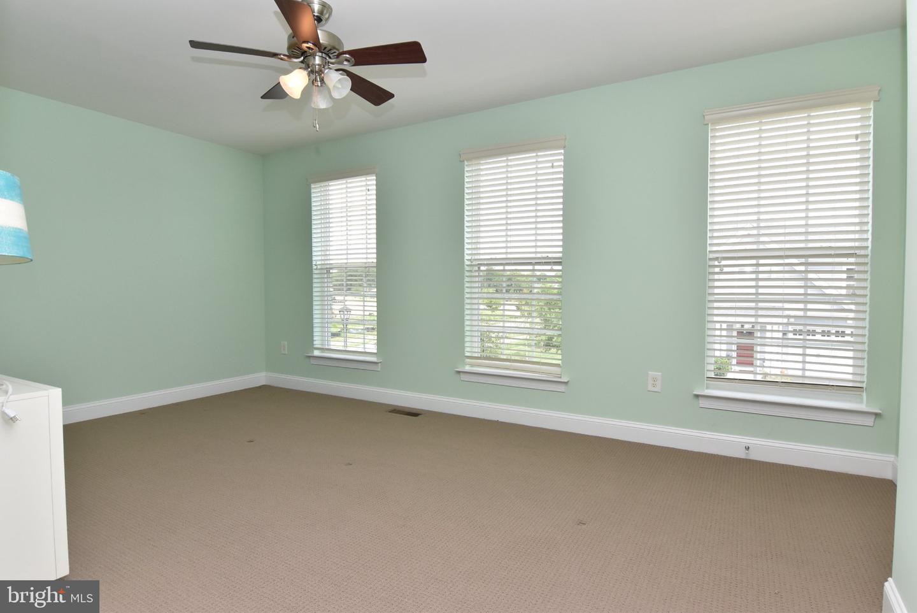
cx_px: 458
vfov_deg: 67.5
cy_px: 306
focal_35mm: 18
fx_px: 459
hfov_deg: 90.0
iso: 800
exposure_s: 1/200
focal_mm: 12
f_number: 10
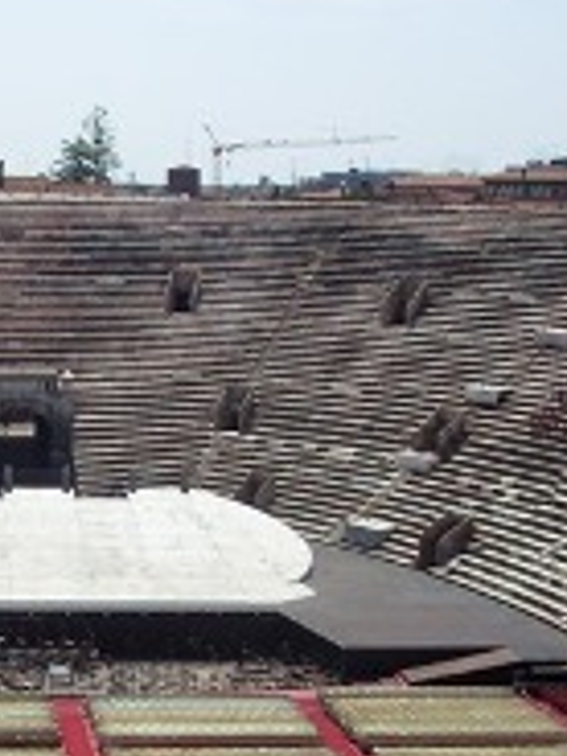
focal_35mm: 78
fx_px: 1703
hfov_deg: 18.3
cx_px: -21
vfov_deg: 24.9
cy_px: 477
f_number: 4.8
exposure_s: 1/1000
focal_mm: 8
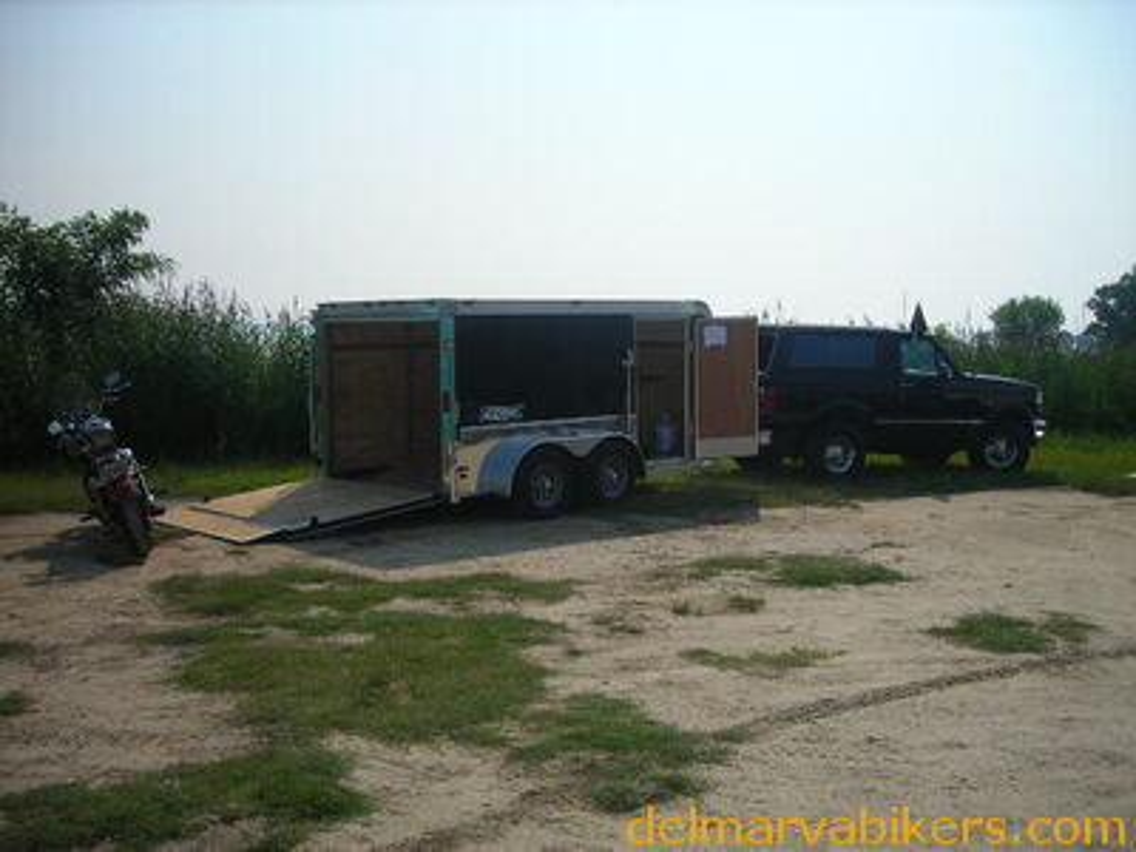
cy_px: 426
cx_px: 568
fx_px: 1247
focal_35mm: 38
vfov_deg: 37.7
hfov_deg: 49.0
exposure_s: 1/307
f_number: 6.4
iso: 50
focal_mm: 6.3
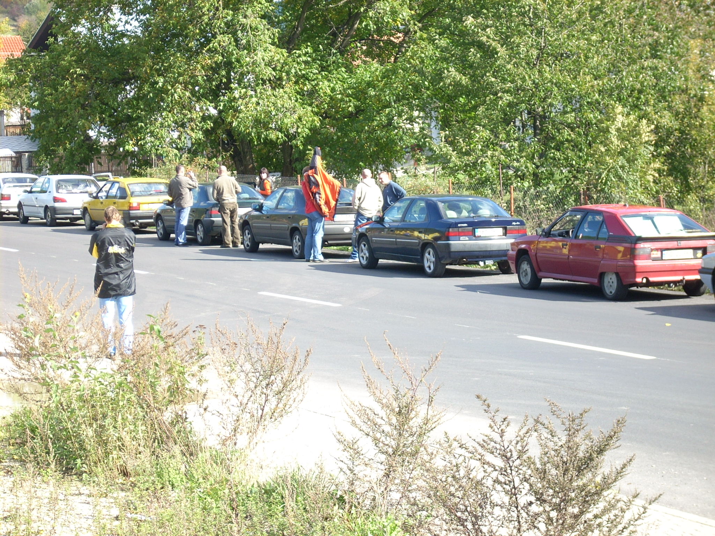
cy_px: 268
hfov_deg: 17.4
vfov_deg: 13.1
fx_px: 2334
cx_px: 358
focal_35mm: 113
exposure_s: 1/84.8
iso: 64
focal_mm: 18.6
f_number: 5.2
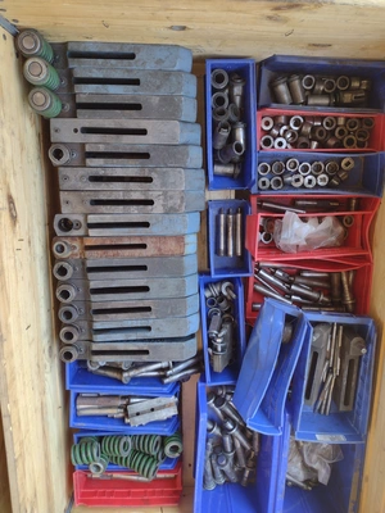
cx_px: 192
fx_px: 400
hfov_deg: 51.4
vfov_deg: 65.3
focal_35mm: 27
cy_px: 256
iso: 106
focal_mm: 4.71
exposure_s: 1/120
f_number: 1.7
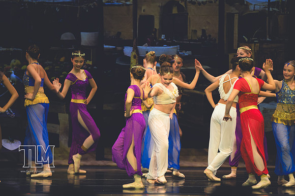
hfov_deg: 6.9
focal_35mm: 300
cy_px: 98
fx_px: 2457
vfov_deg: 4.6
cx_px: 148
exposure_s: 1/500
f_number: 2.8
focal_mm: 200
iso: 900
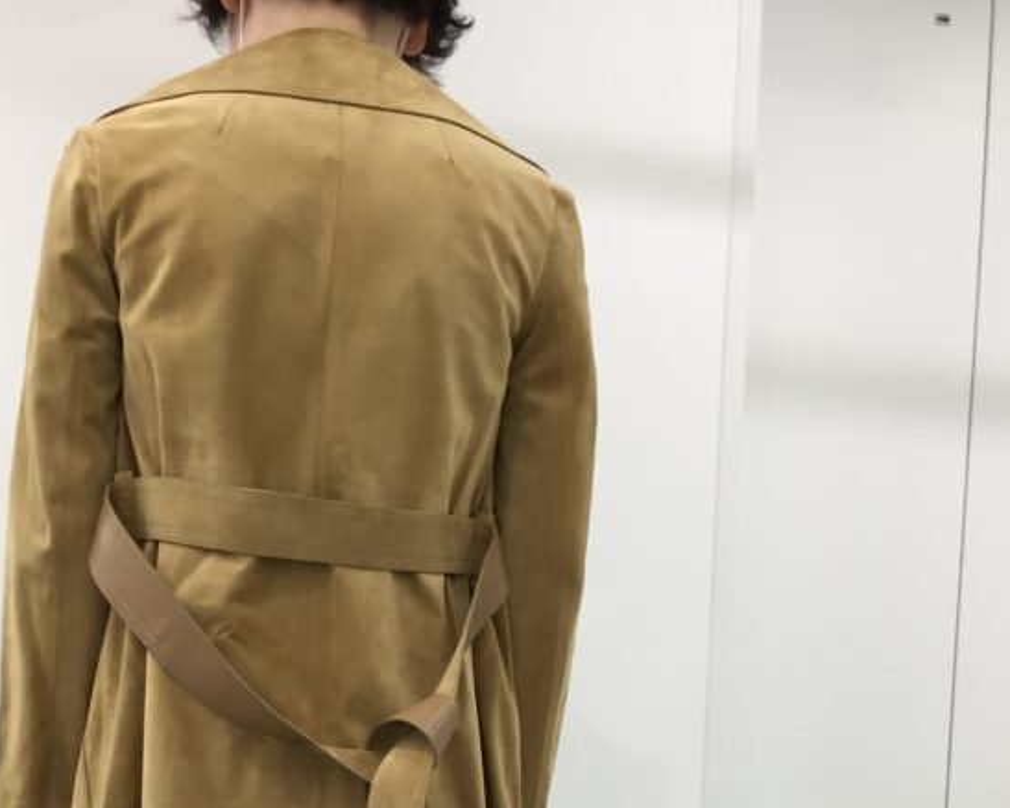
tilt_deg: -3.6
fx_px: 1585
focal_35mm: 53
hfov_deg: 35.2
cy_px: 943
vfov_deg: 25.9
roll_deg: -2.3
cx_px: 410
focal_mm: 4.15
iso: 64
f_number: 2.2
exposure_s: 1/30
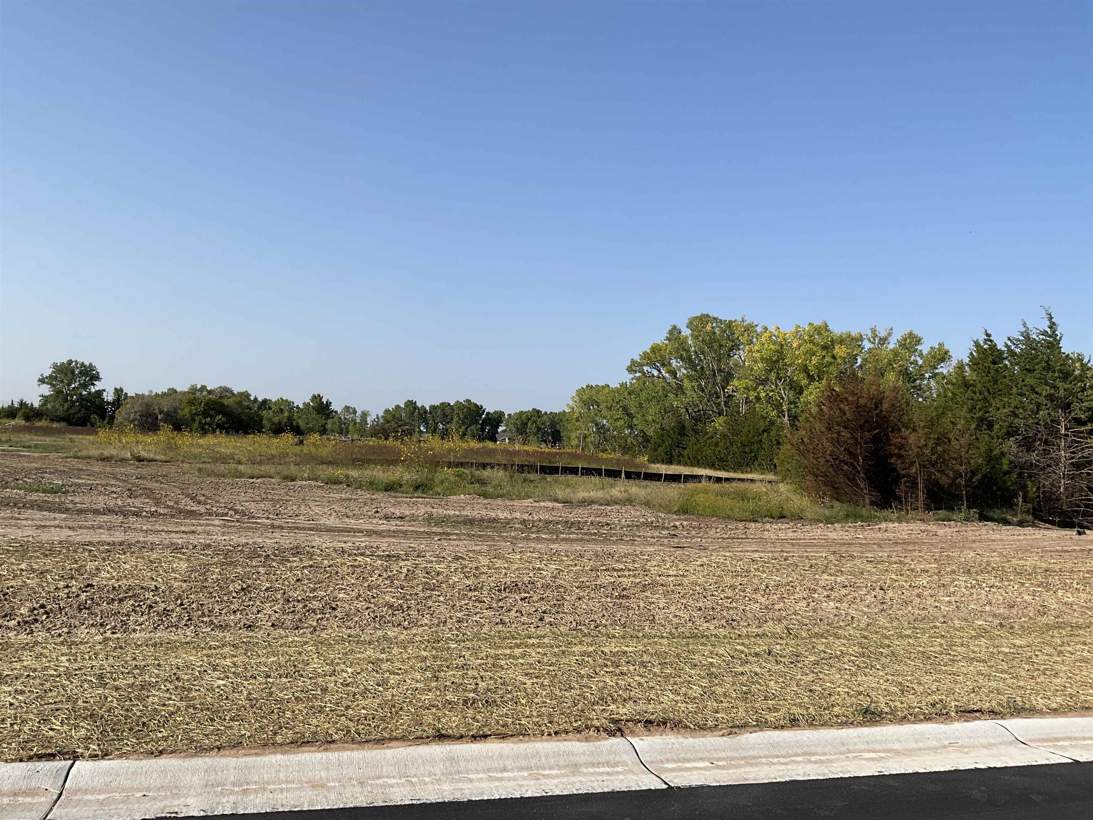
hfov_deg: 61.7
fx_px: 916
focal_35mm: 29
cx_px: 546
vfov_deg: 48.2
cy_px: 410
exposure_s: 1/2058
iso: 25
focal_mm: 3
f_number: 1.8
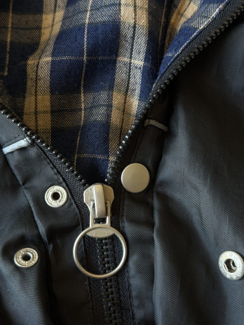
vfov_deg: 39.7
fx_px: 451
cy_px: 162
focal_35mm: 48
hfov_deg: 30.3
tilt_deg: -76.1
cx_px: 122
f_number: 1.78
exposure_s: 1/122
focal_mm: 6.76
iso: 100
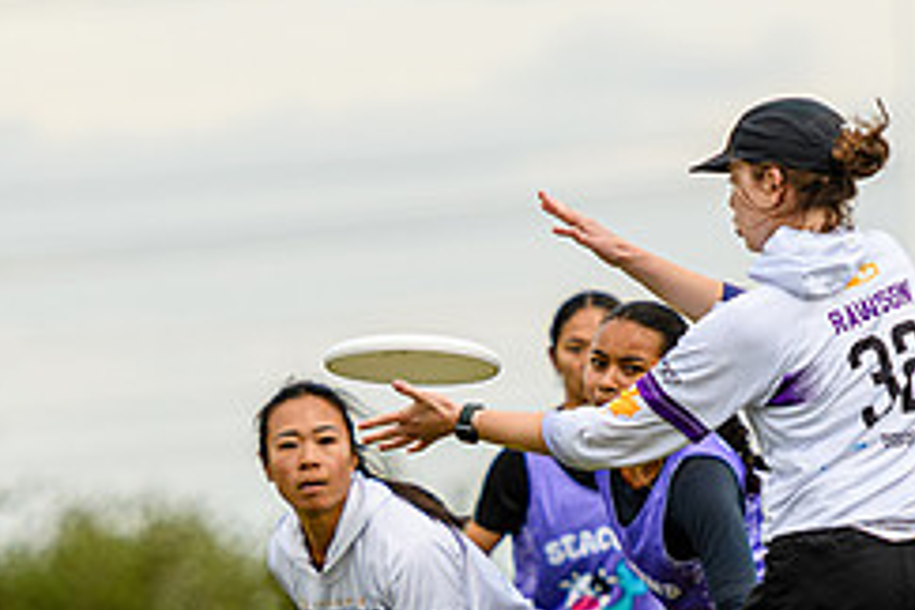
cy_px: 495
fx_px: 15452
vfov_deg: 2.3
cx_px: 595
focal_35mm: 608
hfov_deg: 3.4
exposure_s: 1/1600
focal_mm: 170
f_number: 3.2
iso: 125
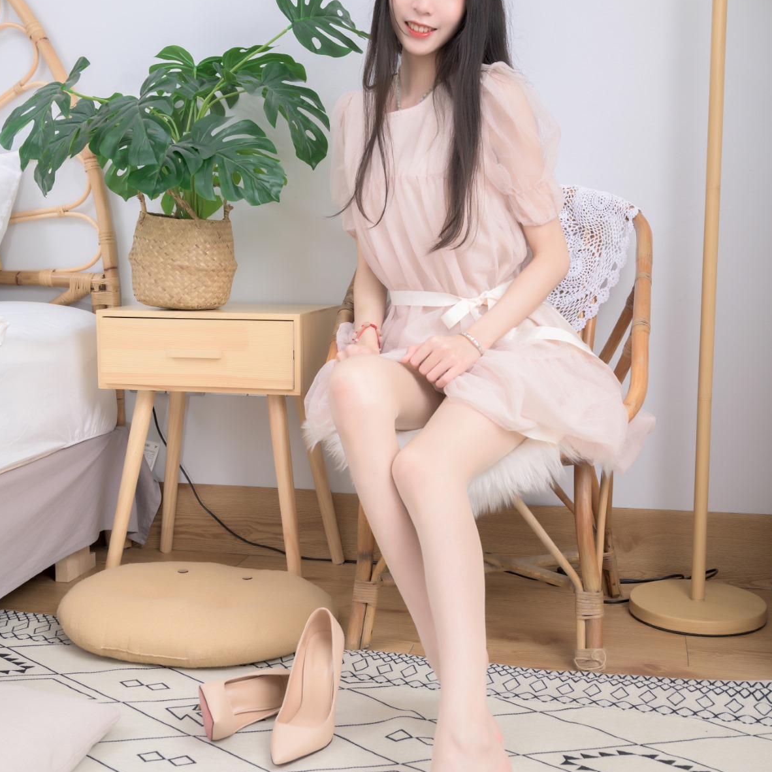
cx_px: 389
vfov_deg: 37.8
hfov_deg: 37.8
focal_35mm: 45
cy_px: 411
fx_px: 1127
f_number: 6.3
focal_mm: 34.5
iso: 320
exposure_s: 1/160
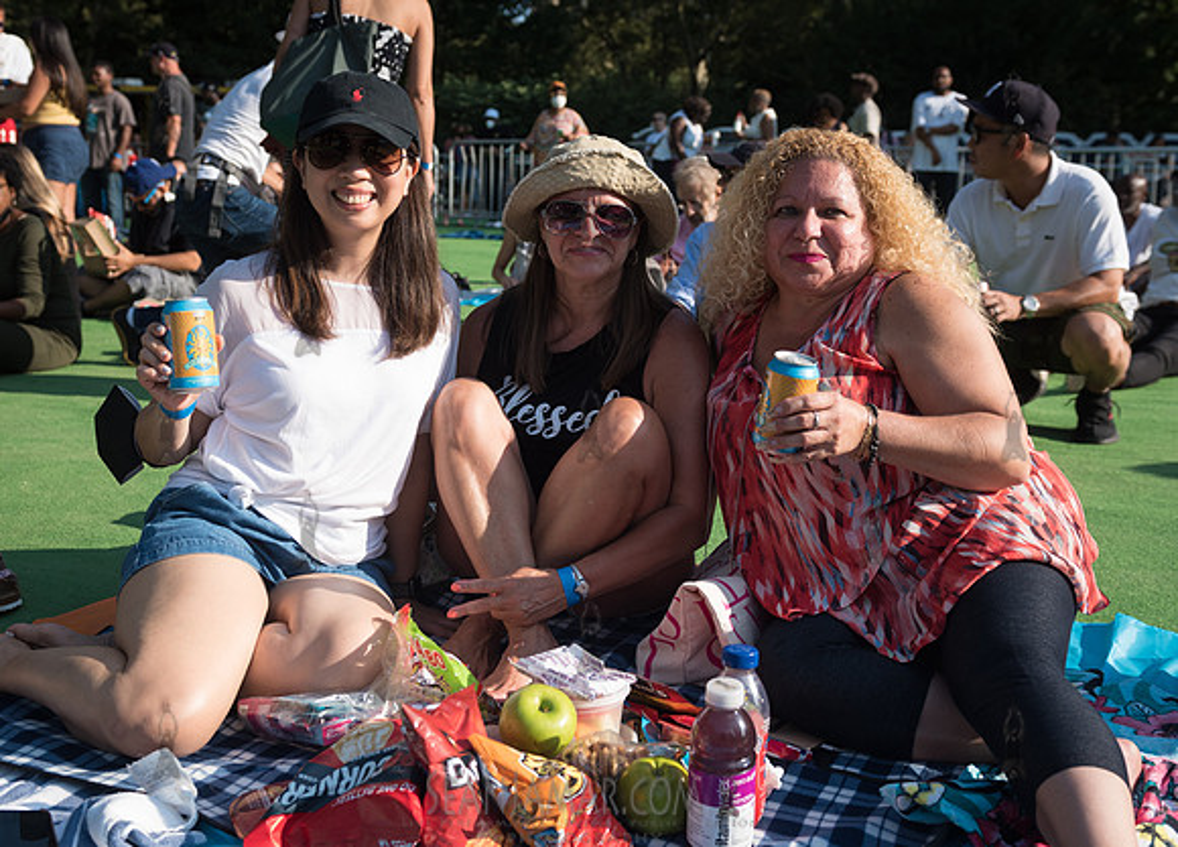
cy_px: 410
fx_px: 1377
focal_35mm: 41
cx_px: 546
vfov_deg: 34.2
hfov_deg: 46.3
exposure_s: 1/1600
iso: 200
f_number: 4
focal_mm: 31
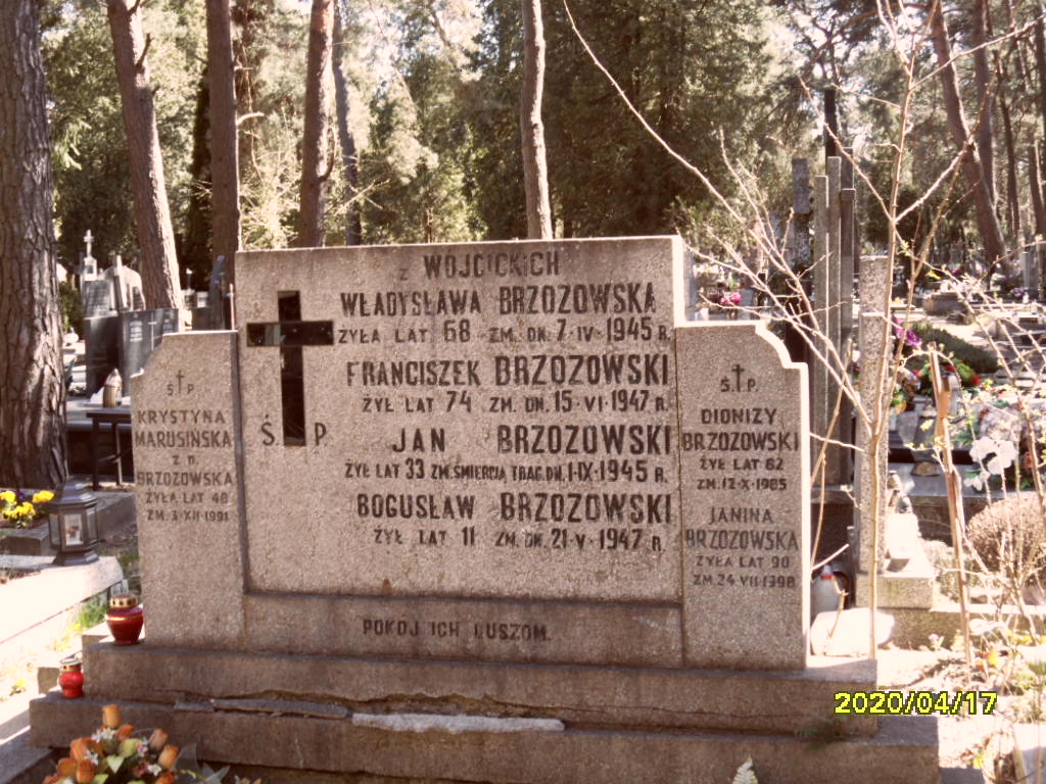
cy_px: 392
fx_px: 1511
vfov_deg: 29.1
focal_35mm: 50
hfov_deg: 38.2
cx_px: 523
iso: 100
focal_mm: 8.2
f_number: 3.8
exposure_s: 1/90
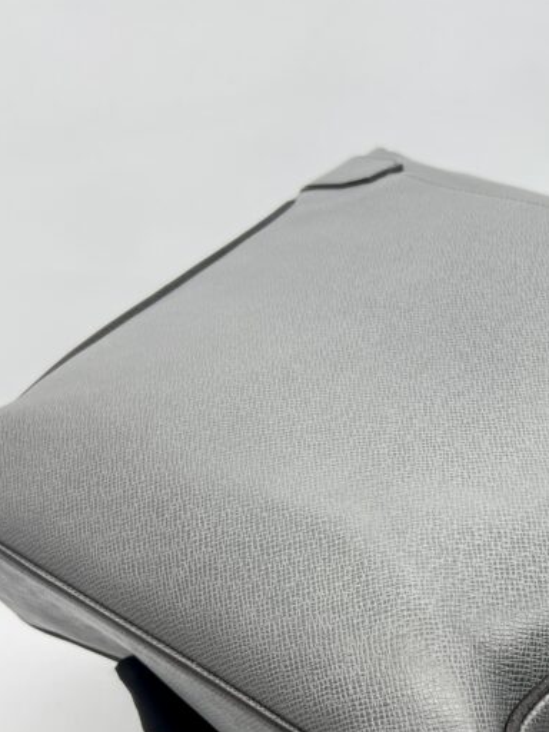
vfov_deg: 36.2
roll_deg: -0.1
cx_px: 453
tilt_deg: -28.7
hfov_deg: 27.4
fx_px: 1100
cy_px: 519
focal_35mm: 52
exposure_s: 1/100
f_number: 1.5
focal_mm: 5.7
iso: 40
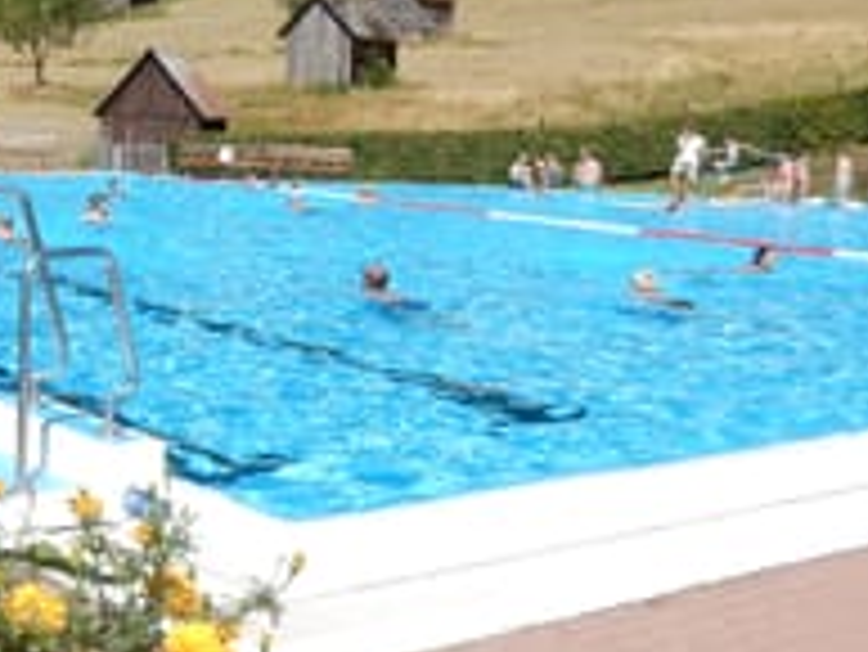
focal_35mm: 59
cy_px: 88
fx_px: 1480
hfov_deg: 31.6
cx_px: 139
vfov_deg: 24.3
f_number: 4
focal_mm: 5.4
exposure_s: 1/1000
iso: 125
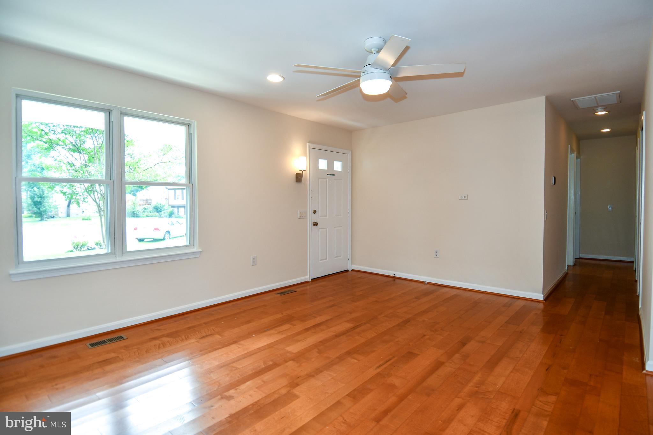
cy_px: 218
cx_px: 326
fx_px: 326
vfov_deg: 67.4
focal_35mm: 18
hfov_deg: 90.0
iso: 200
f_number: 4
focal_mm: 12
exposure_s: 1/60
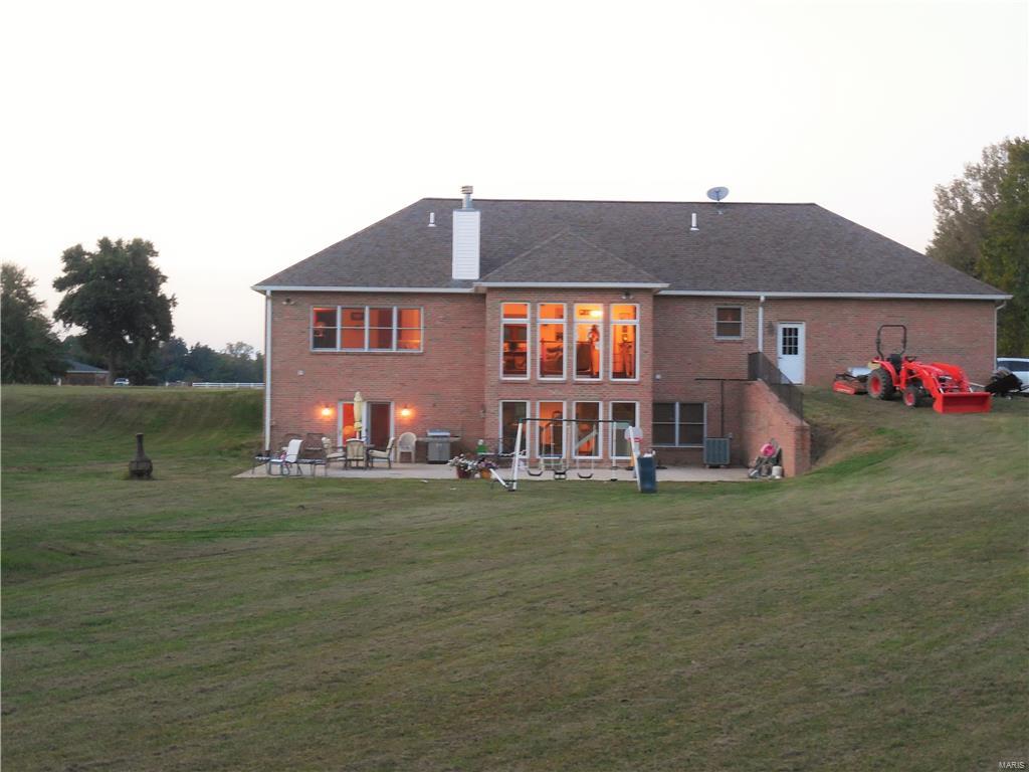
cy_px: 386
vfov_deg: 27.0
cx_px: 514
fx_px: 1605
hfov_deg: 35.5
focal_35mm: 54
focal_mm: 9.8
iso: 400
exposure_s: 1/15
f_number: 4.2
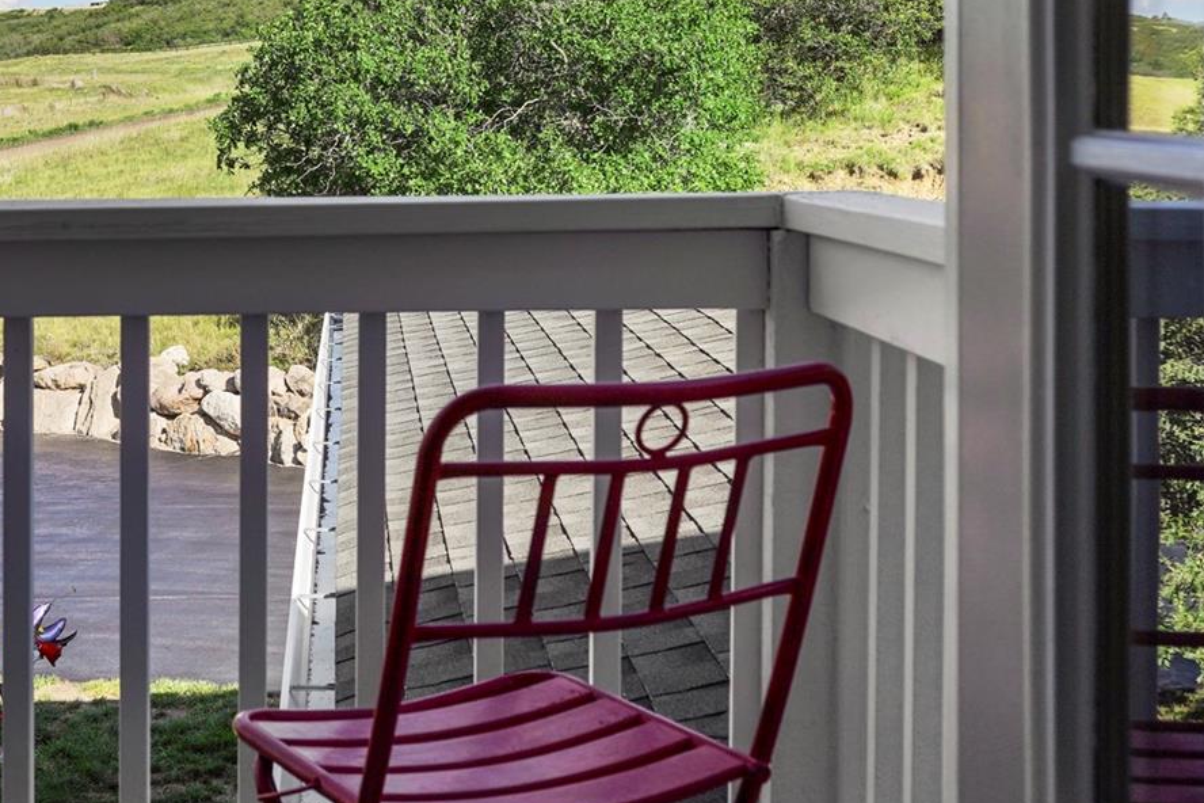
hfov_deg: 31.8
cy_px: 121
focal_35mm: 62
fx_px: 2073
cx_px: 306
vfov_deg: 21.5
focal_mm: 34
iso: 200
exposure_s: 1/500
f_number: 9
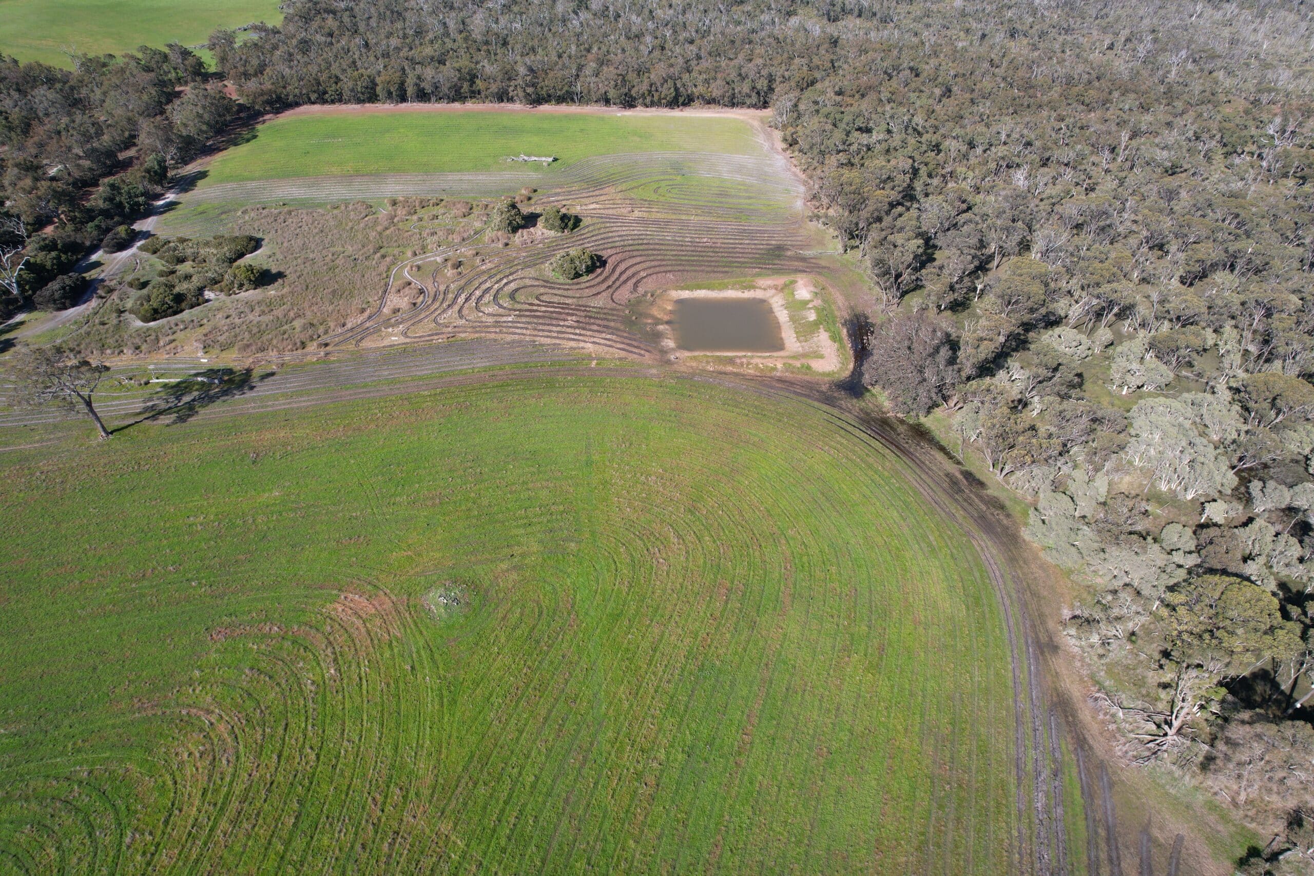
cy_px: 438
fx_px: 803
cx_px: 657
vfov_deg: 57.2
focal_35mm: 22
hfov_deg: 78.6
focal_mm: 8.38
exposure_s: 1/1000
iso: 110
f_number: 2.8
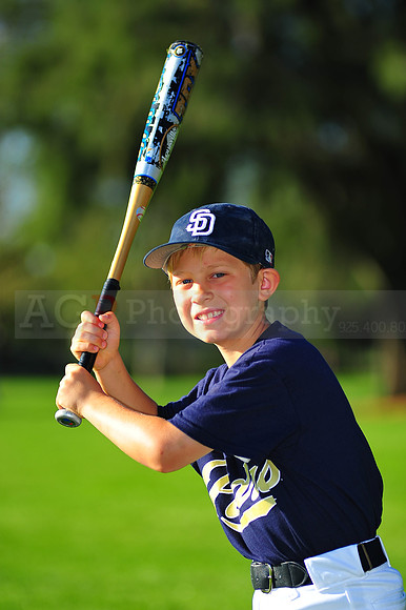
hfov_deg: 7.6
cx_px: 203
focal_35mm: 180
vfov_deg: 11.4
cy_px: 305
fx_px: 3048
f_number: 3.5
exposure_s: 1/1600
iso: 200
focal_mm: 180
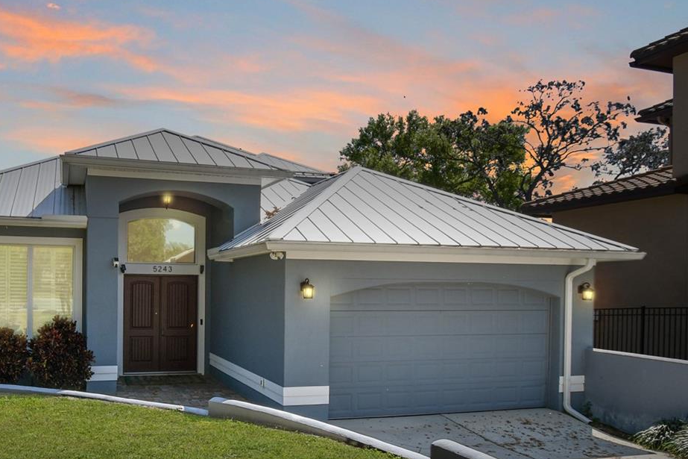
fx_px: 497
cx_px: 199
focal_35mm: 26
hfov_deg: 66.4
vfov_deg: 48.9
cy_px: 294
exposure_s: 1/400
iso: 100
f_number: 7.1
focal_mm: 10
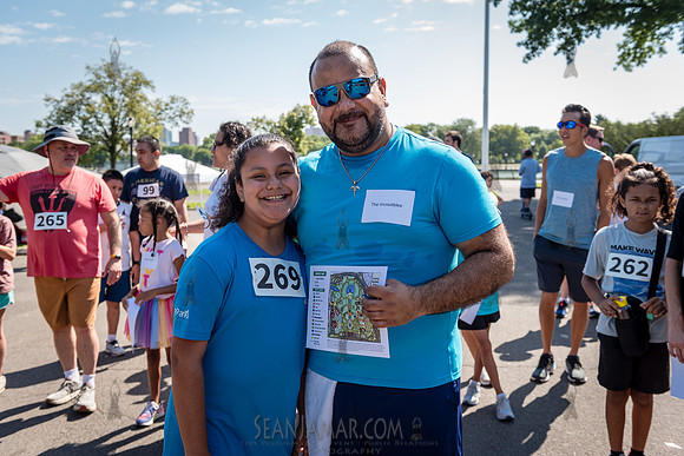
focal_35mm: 32
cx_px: 342
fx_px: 608
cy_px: 228
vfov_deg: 41.1
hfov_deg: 58.7
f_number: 4
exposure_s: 1/800
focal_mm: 32
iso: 200
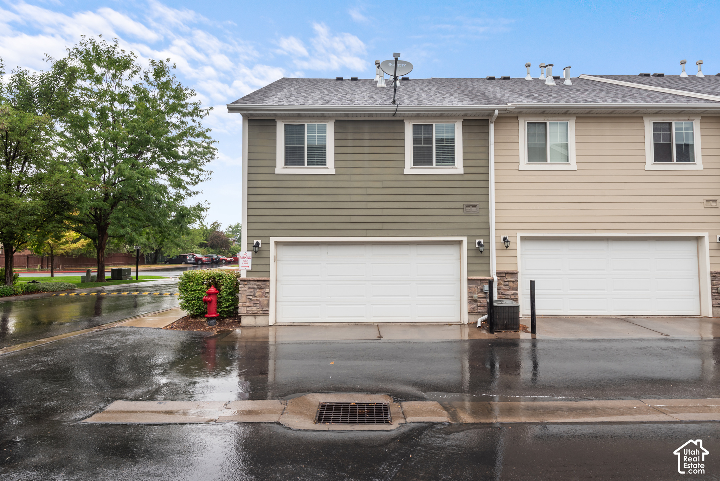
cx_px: 360
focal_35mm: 19
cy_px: 240
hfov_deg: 86.9
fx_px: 380
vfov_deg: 64.6
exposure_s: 1/15
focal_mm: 19
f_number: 9
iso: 100
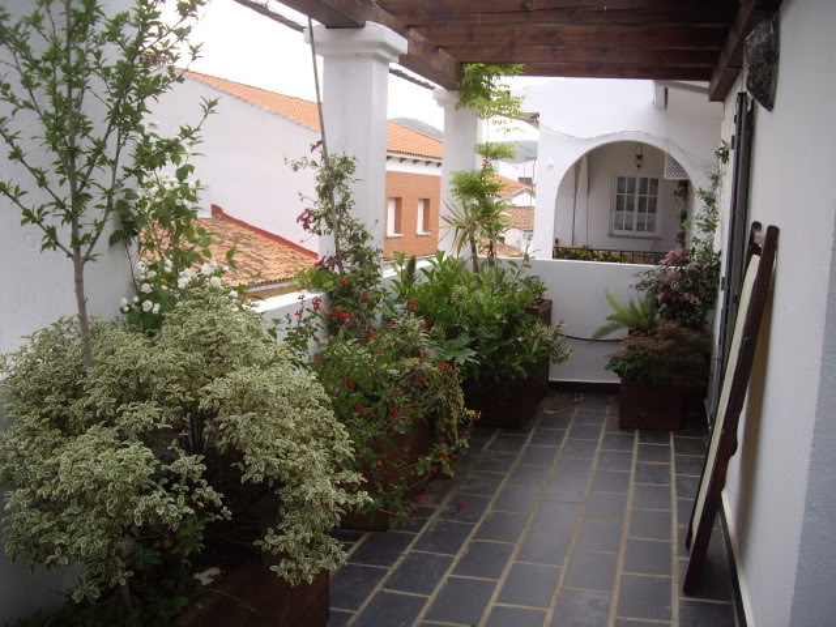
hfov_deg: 49.0
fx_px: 918
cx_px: 418
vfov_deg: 37.7
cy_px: 314
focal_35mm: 38
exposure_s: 1/60
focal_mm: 7.9
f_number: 2.8
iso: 100
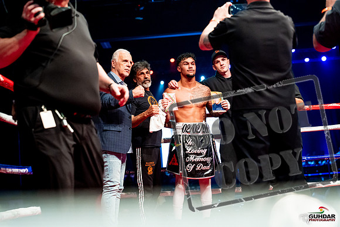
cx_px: 170
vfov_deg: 22.3
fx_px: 576
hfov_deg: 32.9
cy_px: 114
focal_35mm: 61
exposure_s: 1/1000
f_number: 2.8
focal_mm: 61
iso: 4000
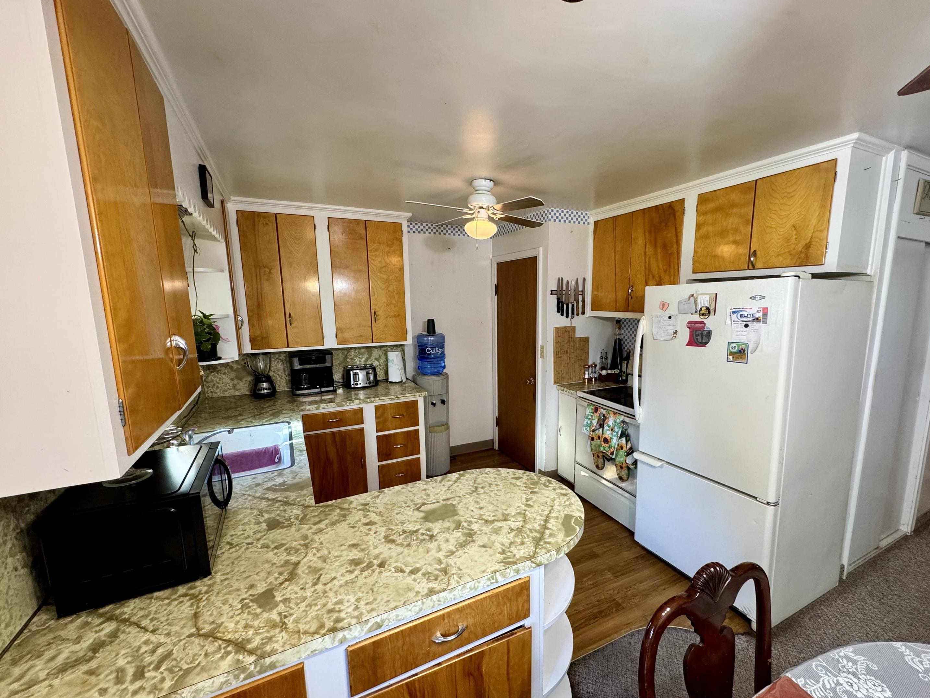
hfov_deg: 98.1
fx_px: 403
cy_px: 364
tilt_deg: -11.0
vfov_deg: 81.7
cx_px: 493
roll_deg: +0.4
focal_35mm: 15
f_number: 2.2
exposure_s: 1/60
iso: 200
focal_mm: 2.22
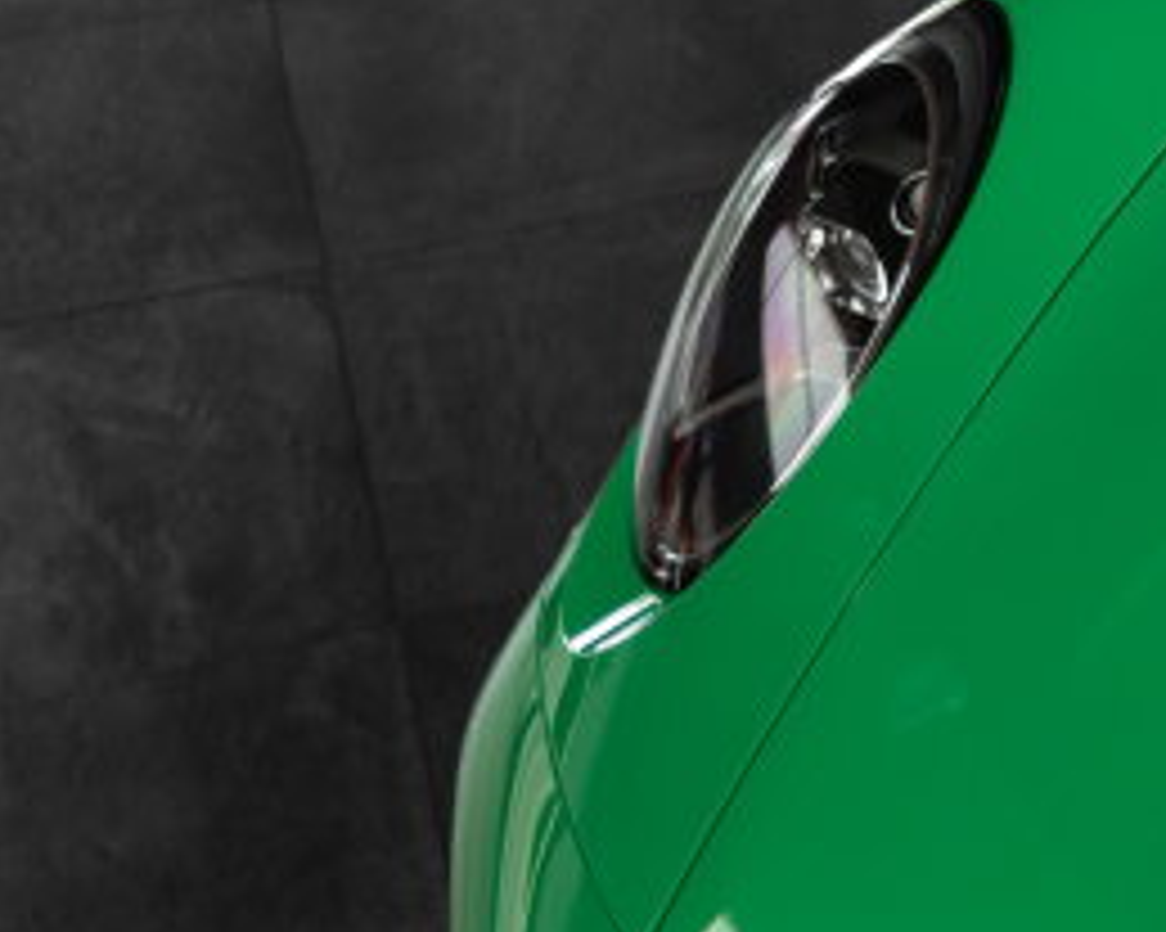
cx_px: 2192
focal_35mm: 126
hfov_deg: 13.5
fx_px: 4347
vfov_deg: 12.2
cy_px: 831
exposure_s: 1/40
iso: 320
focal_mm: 34
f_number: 4.5
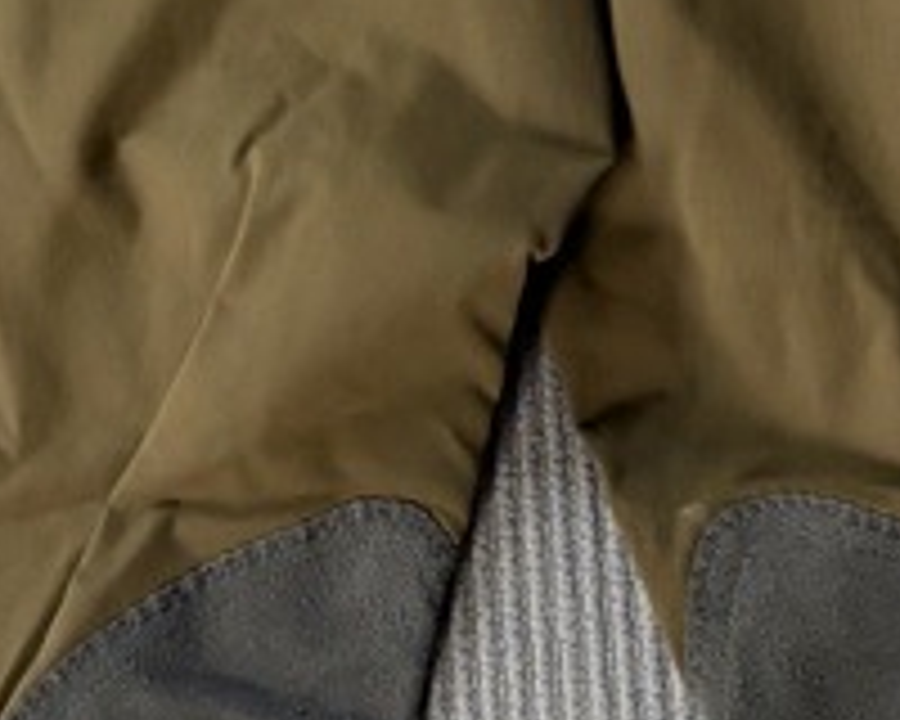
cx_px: 547
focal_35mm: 114
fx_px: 3037
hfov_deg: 16.8
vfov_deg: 13.5
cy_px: 464
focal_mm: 5.96
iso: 800
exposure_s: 1/30
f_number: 1.6
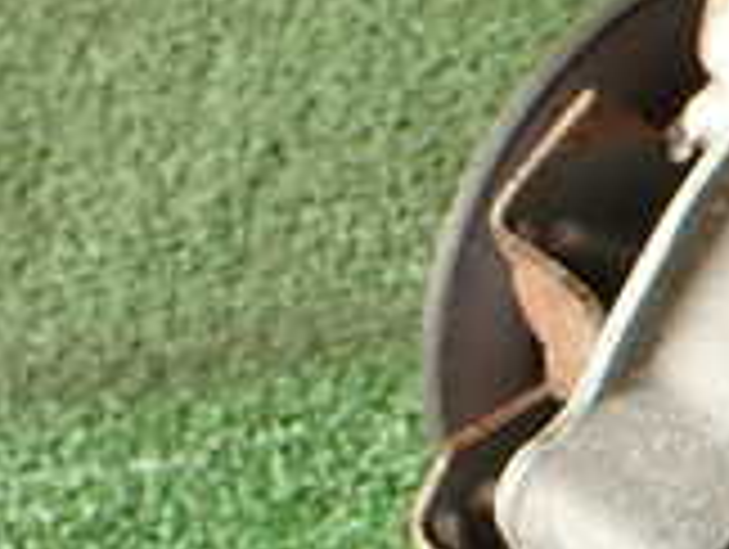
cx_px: 1125
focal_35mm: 111
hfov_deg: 16.1
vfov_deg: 12.9
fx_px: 2341
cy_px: 742
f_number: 3.2
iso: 100
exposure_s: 1/60
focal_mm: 5.4
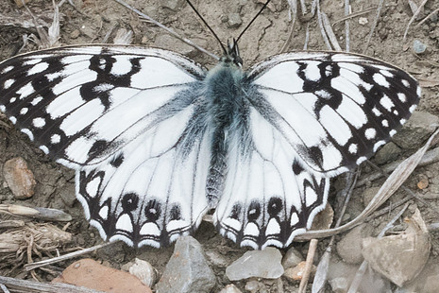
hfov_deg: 2.0
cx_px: 220
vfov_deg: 1.3
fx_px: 12693
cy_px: 159
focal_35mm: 1041
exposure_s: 1/320
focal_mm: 150
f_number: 16
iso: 800
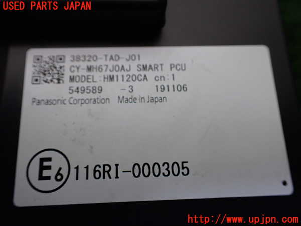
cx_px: 150
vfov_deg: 46.8
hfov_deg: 60.0
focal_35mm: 30
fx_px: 261
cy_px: 113
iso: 250
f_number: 2.3
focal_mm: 5.4
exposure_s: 1/125
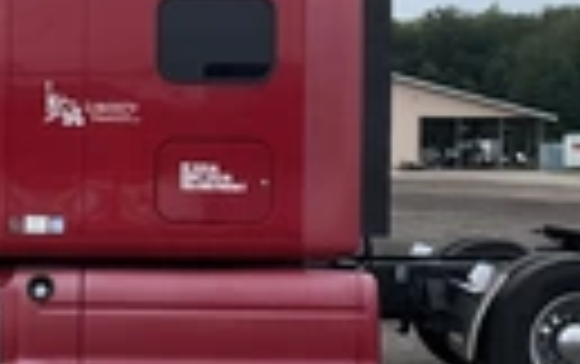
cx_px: 216
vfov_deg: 13.8
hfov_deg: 21.8
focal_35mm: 95
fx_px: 1504
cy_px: 144
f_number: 1.8
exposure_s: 1/60
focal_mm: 3
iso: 125
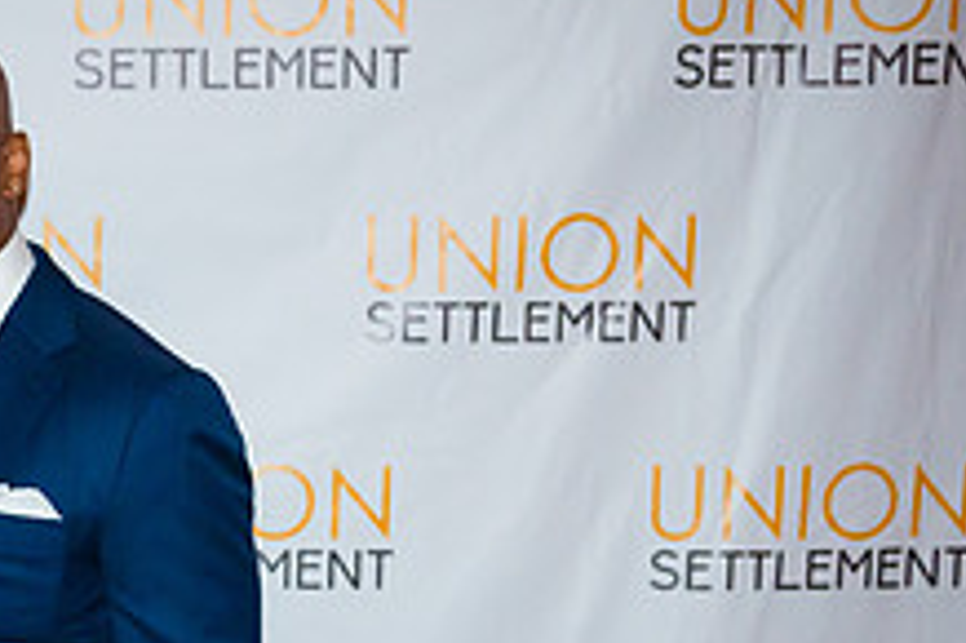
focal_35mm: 96
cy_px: 581
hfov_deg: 19.9
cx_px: -213
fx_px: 2574
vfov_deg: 14.1
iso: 3200
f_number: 4
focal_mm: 36
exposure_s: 1/200
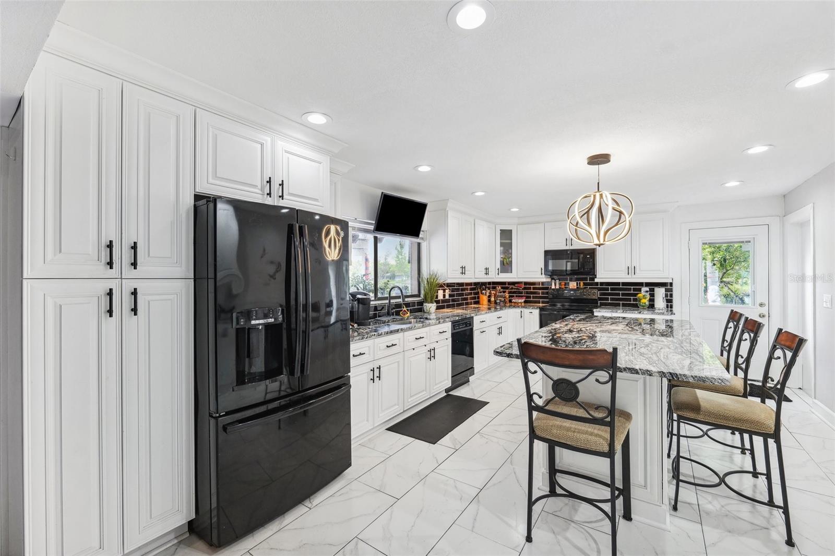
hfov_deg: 104.3
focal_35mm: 14
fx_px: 325
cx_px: 418
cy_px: 278
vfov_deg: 81.2
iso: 400
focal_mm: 14
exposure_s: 1/8
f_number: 8
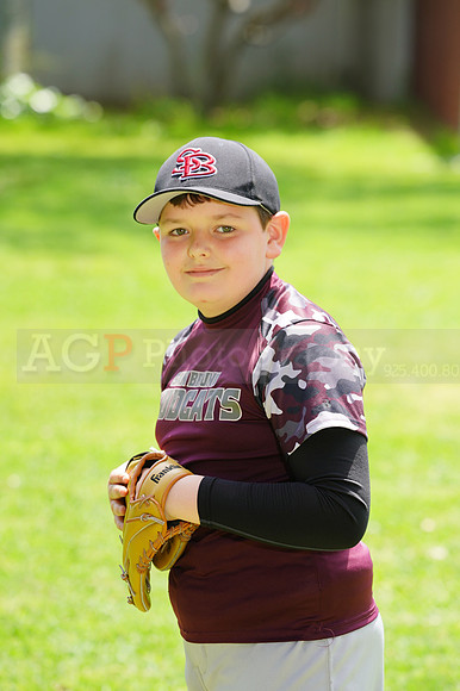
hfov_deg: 5.2
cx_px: 230
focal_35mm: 265
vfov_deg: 7.8
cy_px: 346
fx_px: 5085
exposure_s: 1/160
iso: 200
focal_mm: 265
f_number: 8
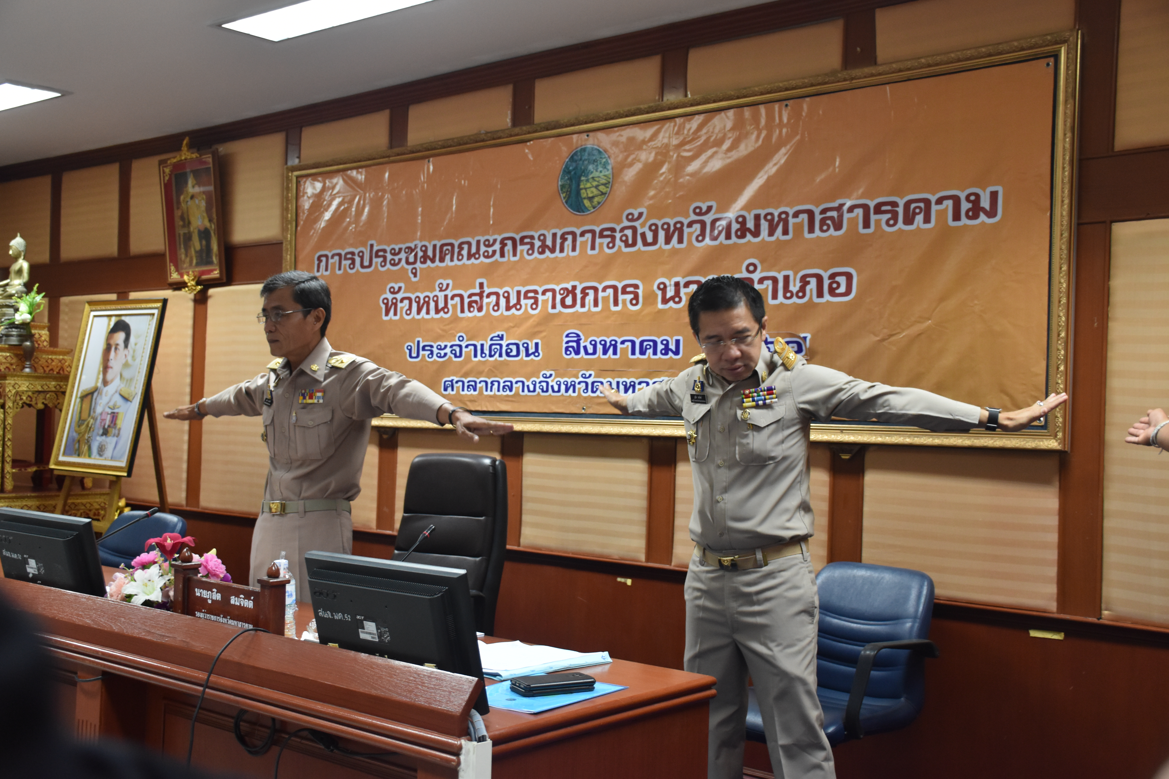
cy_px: 390
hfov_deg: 49.6
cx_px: 584
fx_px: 1266
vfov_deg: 34.2
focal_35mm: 39
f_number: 3.8
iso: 1250
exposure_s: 1/60
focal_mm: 26
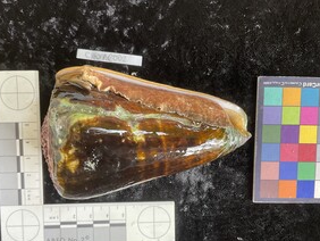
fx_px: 333
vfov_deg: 39.5
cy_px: 147
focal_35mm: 36
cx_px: 148
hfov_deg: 51.3
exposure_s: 1/60
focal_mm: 3
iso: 64
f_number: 1.8
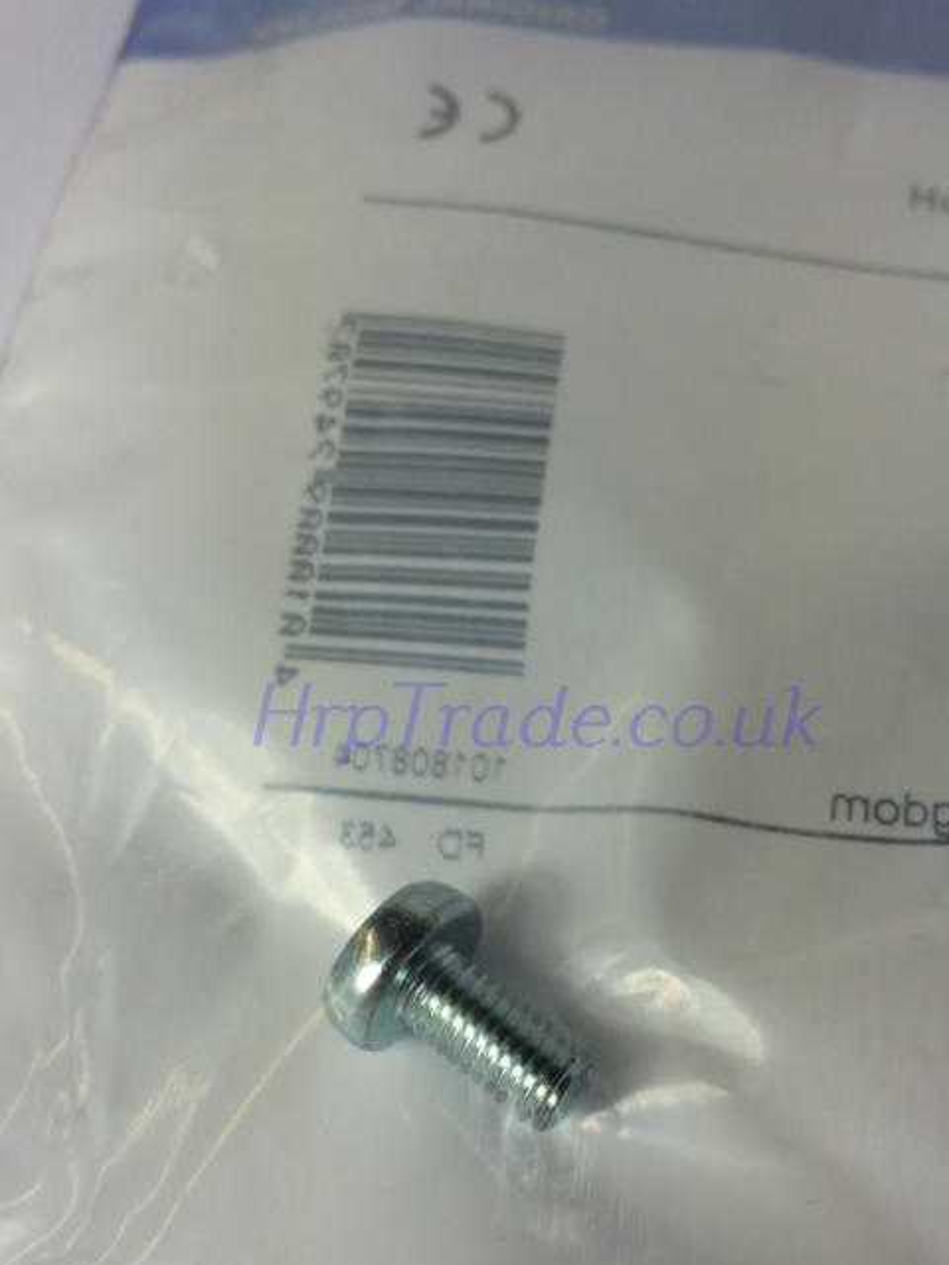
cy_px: 723
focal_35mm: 48
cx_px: 538
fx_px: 1755
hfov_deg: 30.2
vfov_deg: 39.6
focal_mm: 4.12
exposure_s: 1/129
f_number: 2.2
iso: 32
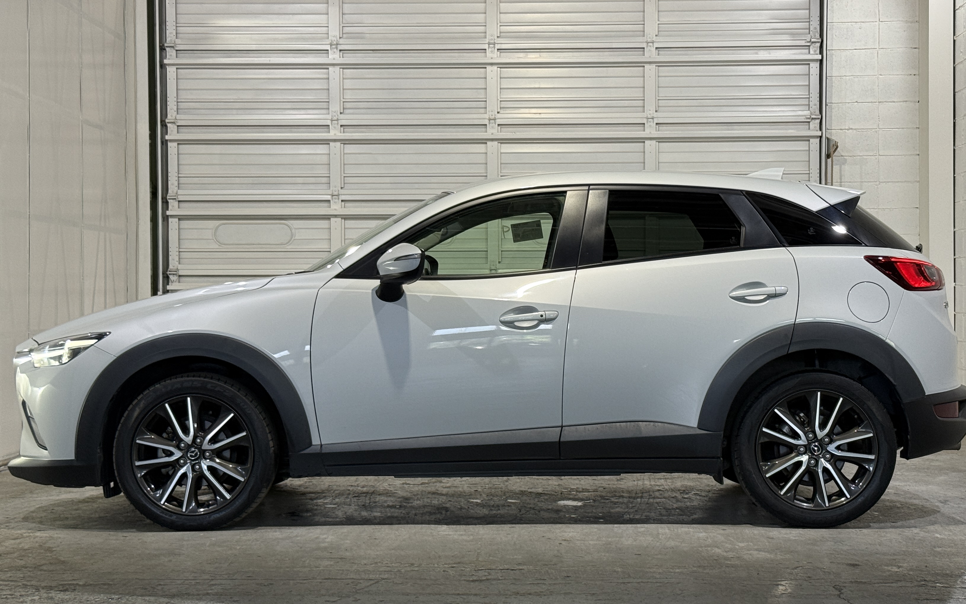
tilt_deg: -0.1
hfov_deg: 32.5
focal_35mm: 63
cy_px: 304
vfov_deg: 20.6
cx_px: 503
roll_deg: -0.2
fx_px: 1659
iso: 64
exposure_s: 1/60
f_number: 1.78
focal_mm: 6.76
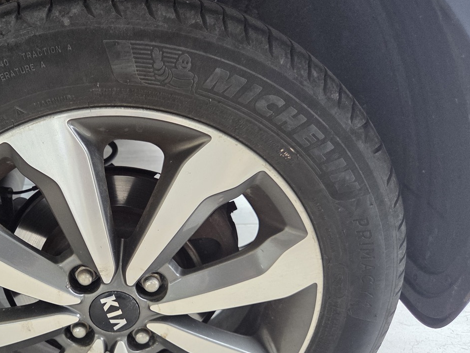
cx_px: 121
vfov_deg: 40.2
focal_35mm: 35
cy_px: 234
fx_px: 475
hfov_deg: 50.6
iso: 160
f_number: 1.8
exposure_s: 1/100
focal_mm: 5.4
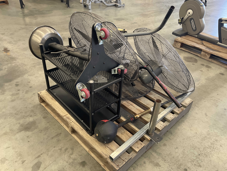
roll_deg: -4.1
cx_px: 114
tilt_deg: -34.6
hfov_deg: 61.7
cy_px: 86
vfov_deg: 48.2
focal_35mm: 29
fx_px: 190
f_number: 1.8
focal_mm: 3
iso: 64
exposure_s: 1/73
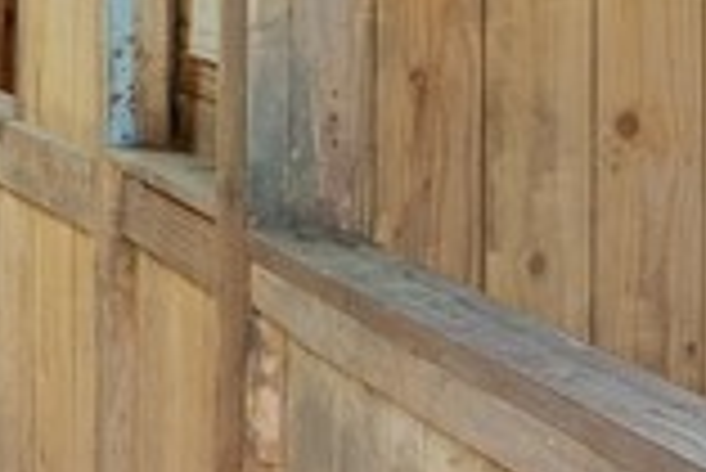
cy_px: -184
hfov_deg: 13.9
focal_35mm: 131
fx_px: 2571
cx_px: -569
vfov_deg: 10.2
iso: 500
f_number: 8
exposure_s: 1/1.67
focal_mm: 19
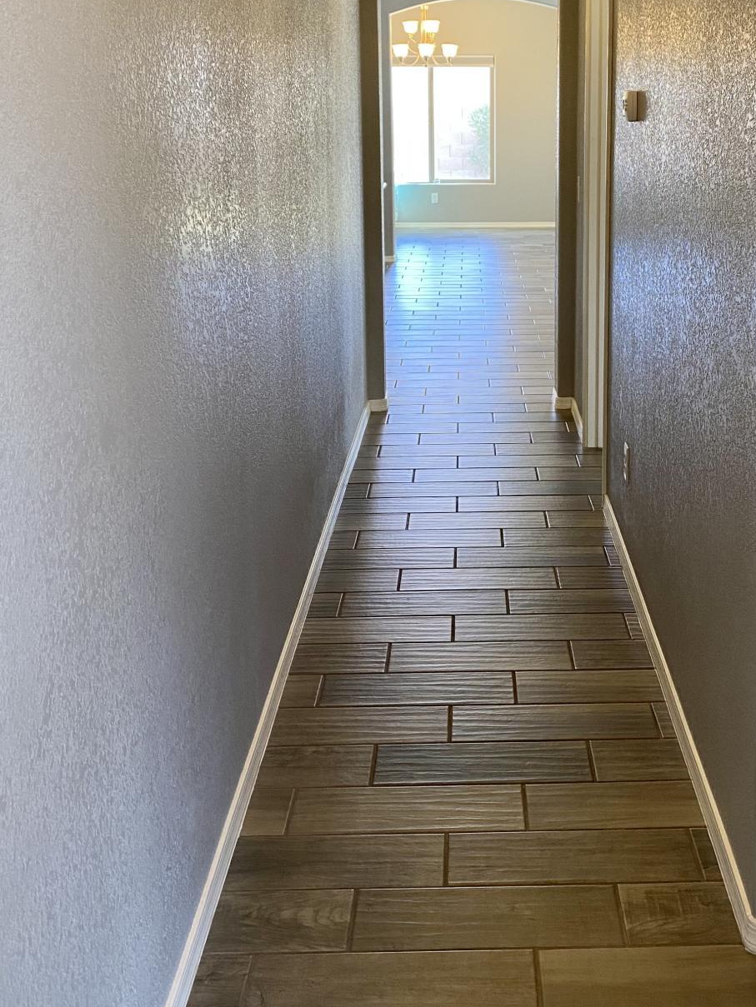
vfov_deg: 42.9
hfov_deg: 33.3
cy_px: 293
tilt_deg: -7.1
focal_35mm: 43
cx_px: 505
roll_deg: -0.2
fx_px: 1252
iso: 100
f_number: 1.8
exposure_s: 1/60
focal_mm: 4.25
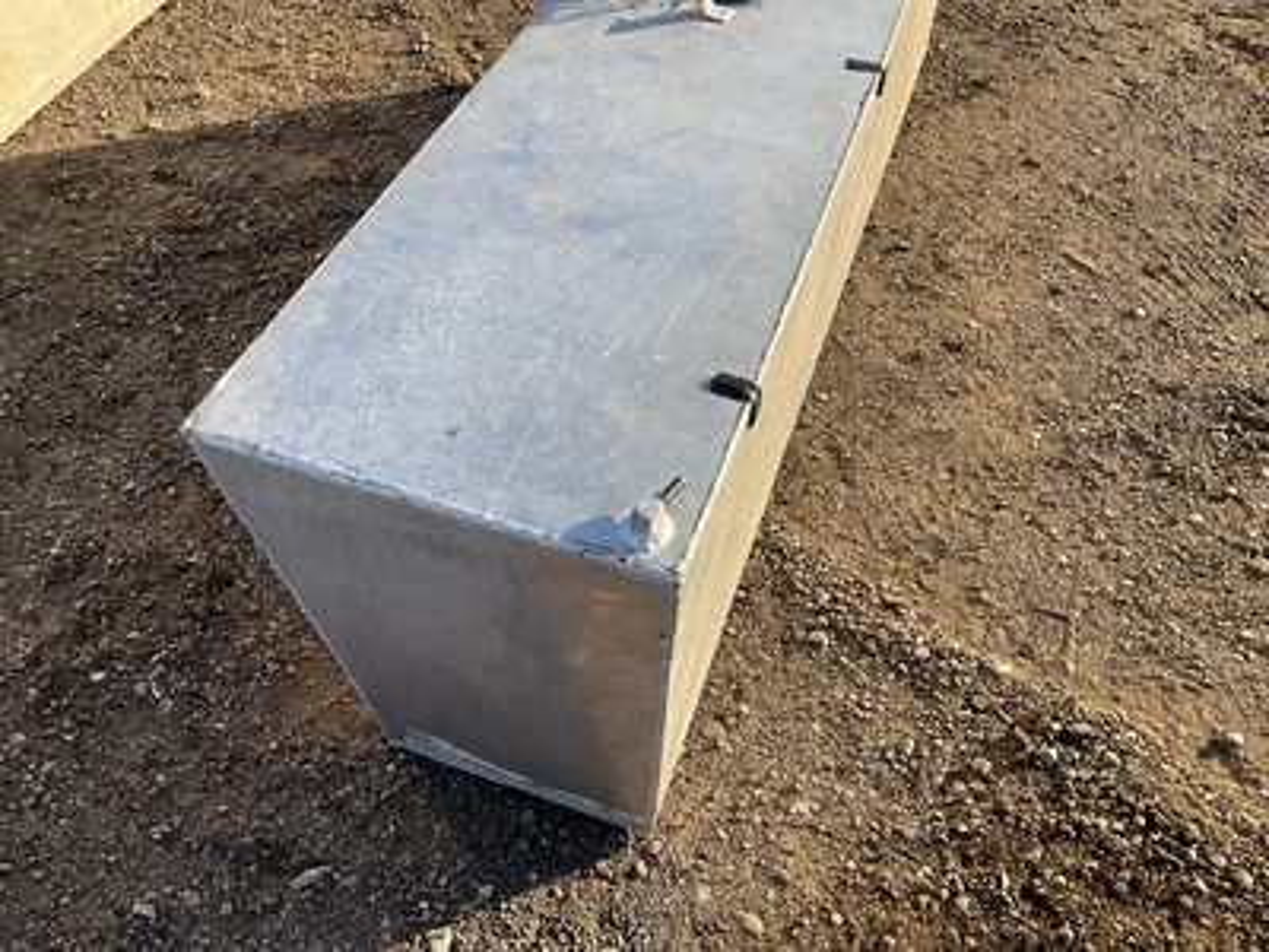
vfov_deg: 48.2
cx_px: 634
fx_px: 1063
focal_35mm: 29
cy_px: 476
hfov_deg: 61.7
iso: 25
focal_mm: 3
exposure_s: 1/545
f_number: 1.8
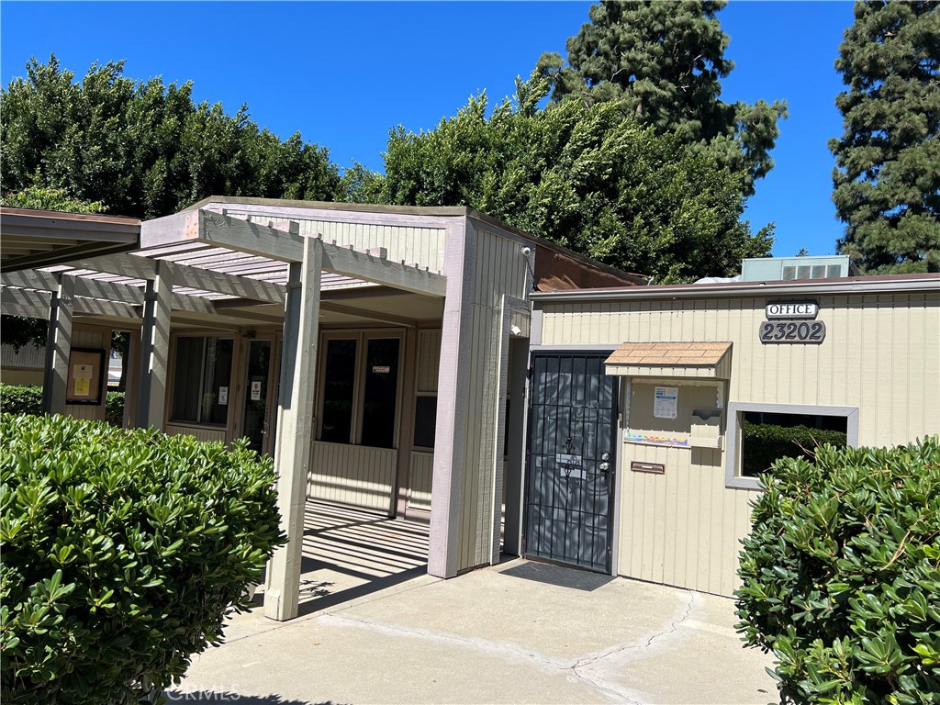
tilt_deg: +2.9
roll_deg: -3.4
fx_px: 706
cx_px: 470
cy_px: 352
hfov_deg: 67.3
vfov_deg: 53.1
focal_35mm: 26
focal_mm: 5.7
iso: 50
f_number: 1.5
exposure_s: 1/3571
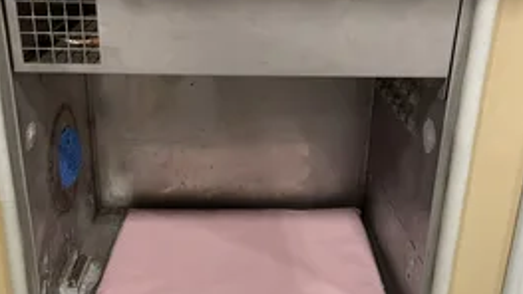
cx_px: 233
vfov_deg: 27.7
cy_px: 145
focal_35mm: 43
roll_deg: +0.4
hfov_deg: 47.3
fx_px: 596
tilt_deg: -23.0
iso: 400
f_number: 1.6
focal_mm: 4.2
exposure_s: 1/43
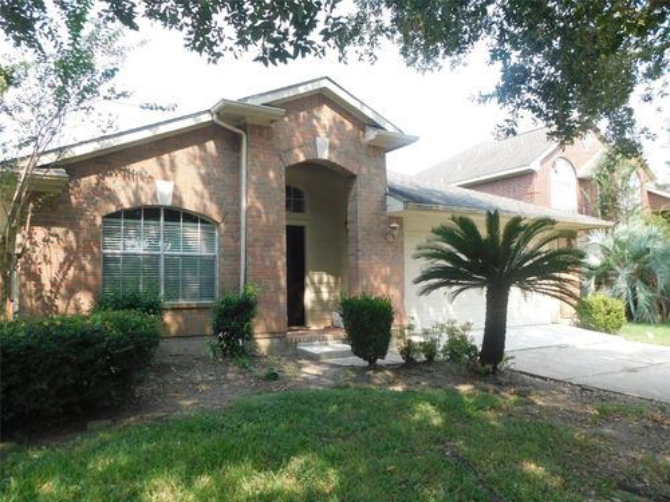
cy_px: 251
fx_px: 542
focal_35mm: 28
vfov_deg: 49.7
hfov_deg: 63.4
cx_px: 335
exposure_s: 1/250
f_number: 3.2
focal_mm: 4.9
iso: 125
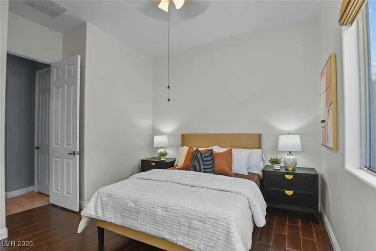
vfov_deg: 73.8
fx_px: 167
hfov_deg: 96.7
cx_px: 188
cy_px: 126
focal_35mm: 16
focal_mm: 16
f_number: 9
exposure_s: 1/8
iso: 250
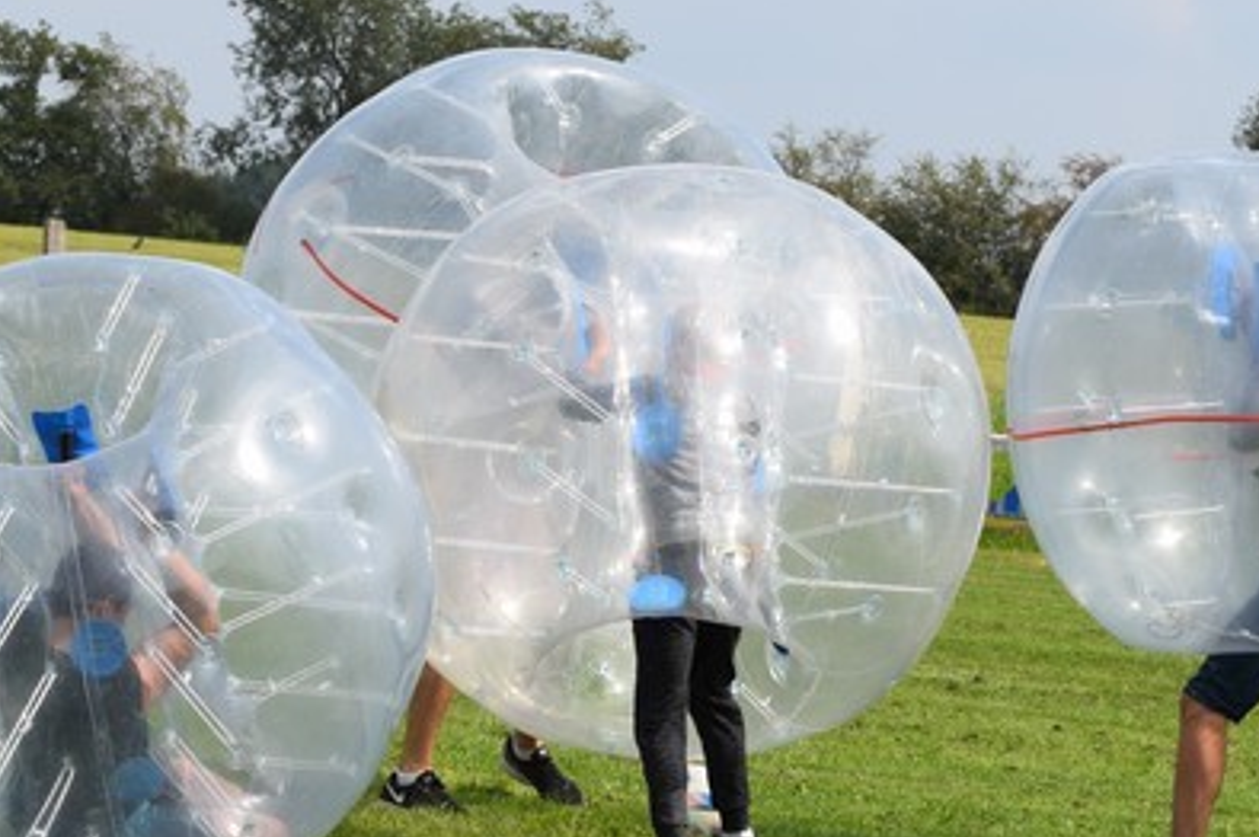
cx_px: 713
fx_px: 8456
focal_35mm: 242
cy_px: 663
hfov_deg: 8.5
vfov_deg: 5.7
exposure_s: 1/400
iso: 200
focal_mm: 62
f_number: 10
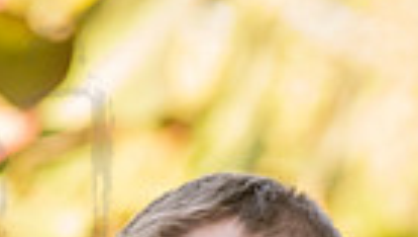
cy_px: 570
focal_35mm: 593
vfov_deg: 2.0
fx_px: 6580
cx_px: -73
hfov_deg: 3.6
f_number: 4
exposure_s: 1/500
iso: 800
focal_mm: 135
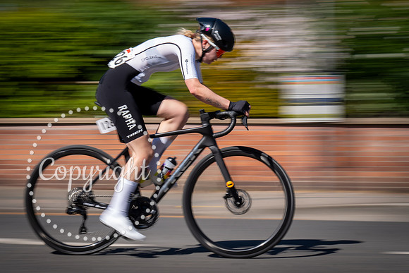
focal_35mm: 104
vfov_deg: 13.2
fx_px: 1177
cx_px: 107
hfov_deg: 19.6
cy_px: 74
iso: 100
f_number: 18
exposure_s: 1/40
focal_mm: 70
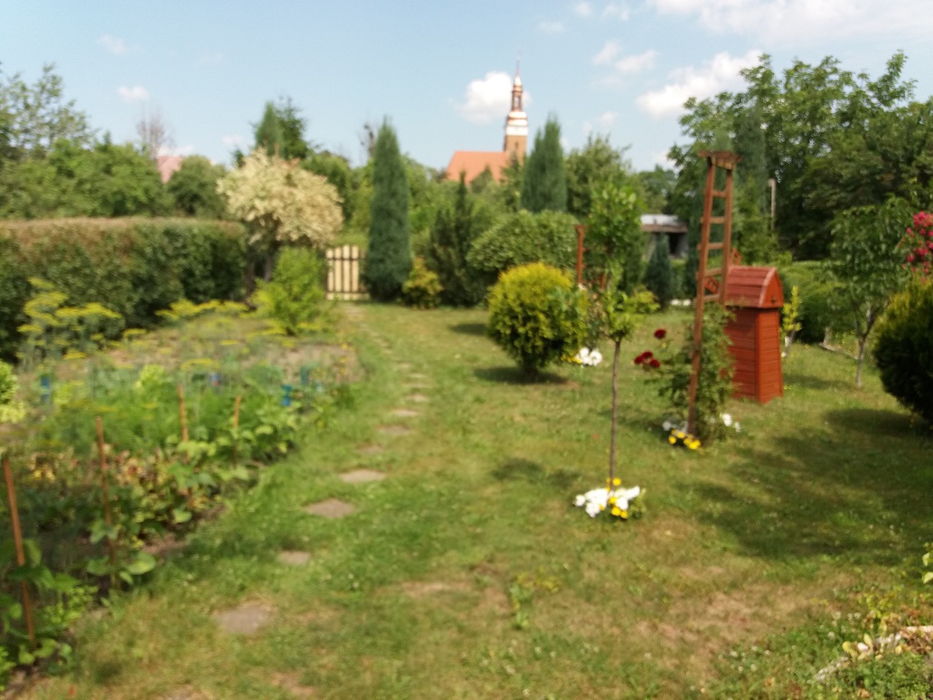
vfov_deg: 49.7
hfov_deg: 63.4
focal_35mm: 28
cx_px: 466
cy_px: 350
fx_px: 755
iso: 64
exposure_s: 1/1115
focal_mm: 3.7
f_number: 1.9
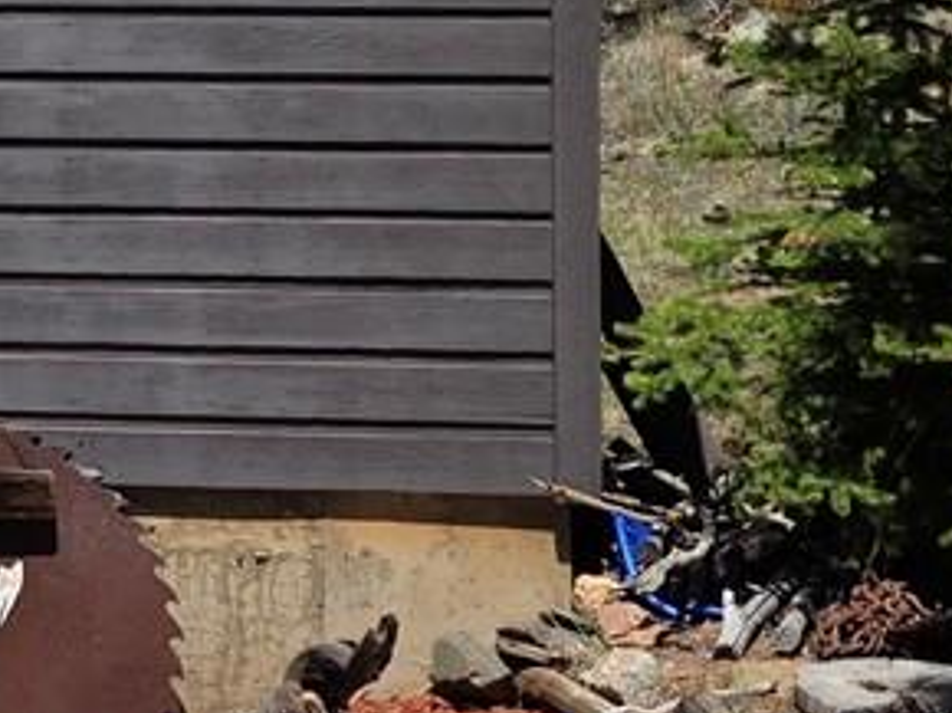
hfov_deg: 13.1
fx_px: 3490
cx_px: -1054
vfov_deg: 11.5
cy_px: -53
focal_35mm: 127
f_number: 1.7
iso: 80
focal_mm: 6.3
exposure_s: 1/7061
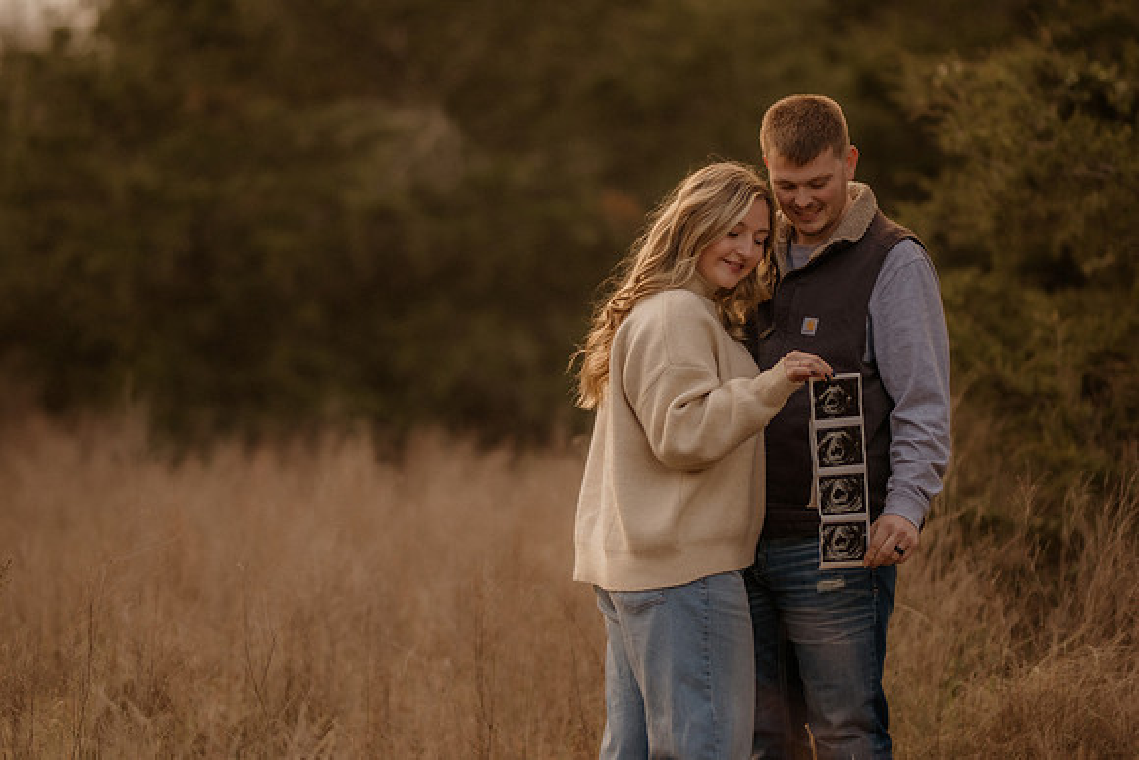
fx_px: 3027
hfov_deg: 21.3
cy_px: 411
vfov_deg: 14.3
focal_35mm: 96
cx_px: 511
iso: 320
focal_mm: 85
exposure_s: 1/1000
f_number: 1.4
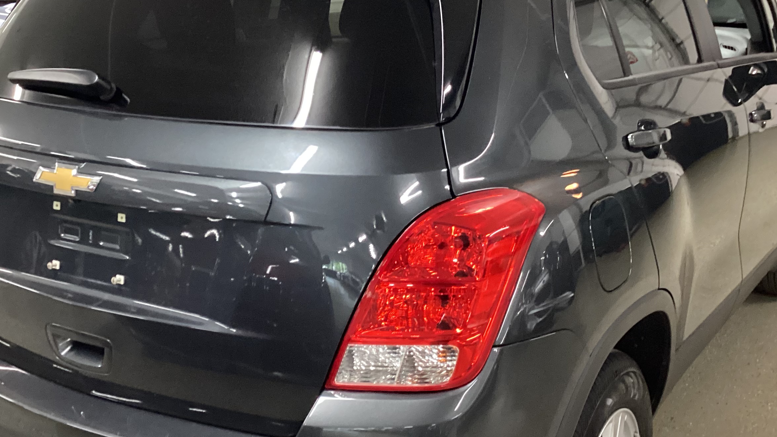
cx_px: 339
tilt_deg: -19.6
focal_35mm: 47
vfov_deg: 25.4
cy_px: 233
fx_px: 968
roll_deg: +0.7
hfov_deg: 43.6
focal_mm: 3.3
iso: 400
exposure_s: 1/30
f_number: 2.4
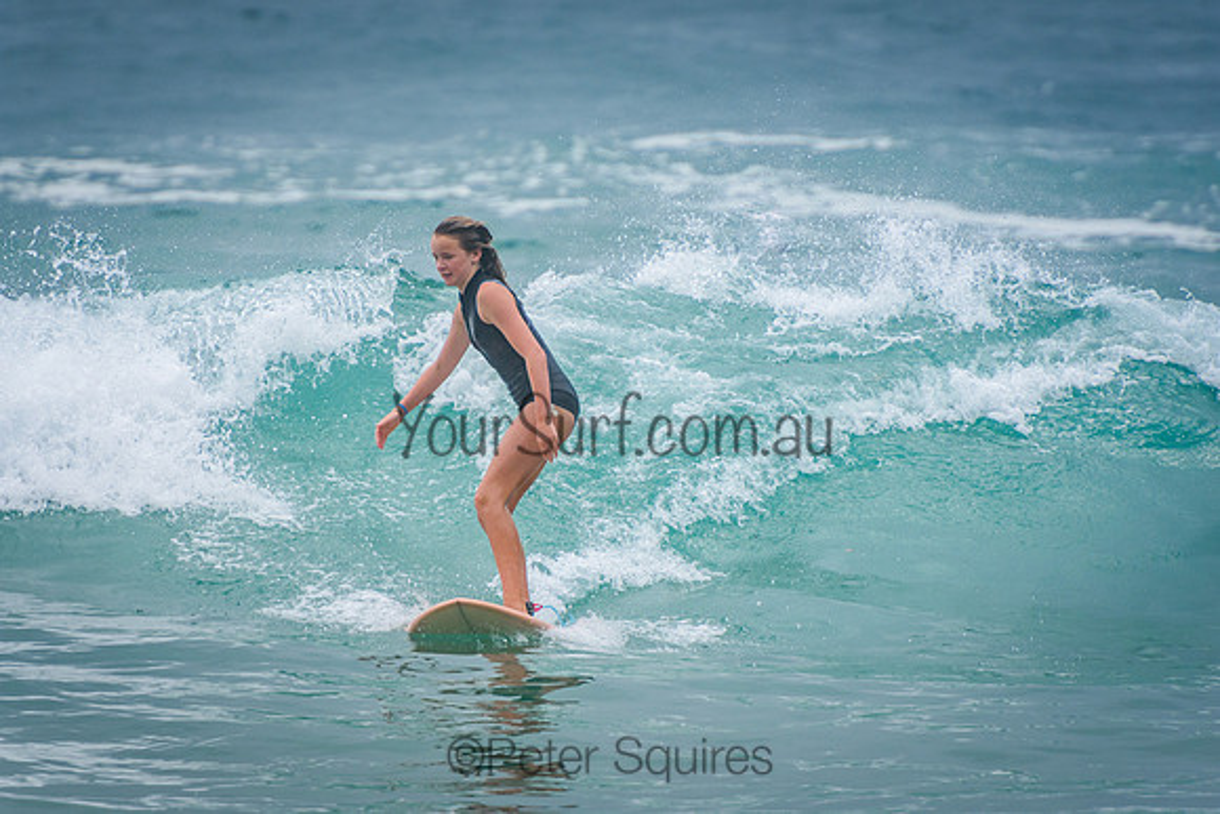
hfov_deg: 3.4
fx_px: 20337
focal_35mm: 600
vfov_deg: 2.3
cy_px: 407
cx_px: 610
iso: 360
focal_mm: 400
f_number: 5.6
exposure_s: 1/2000
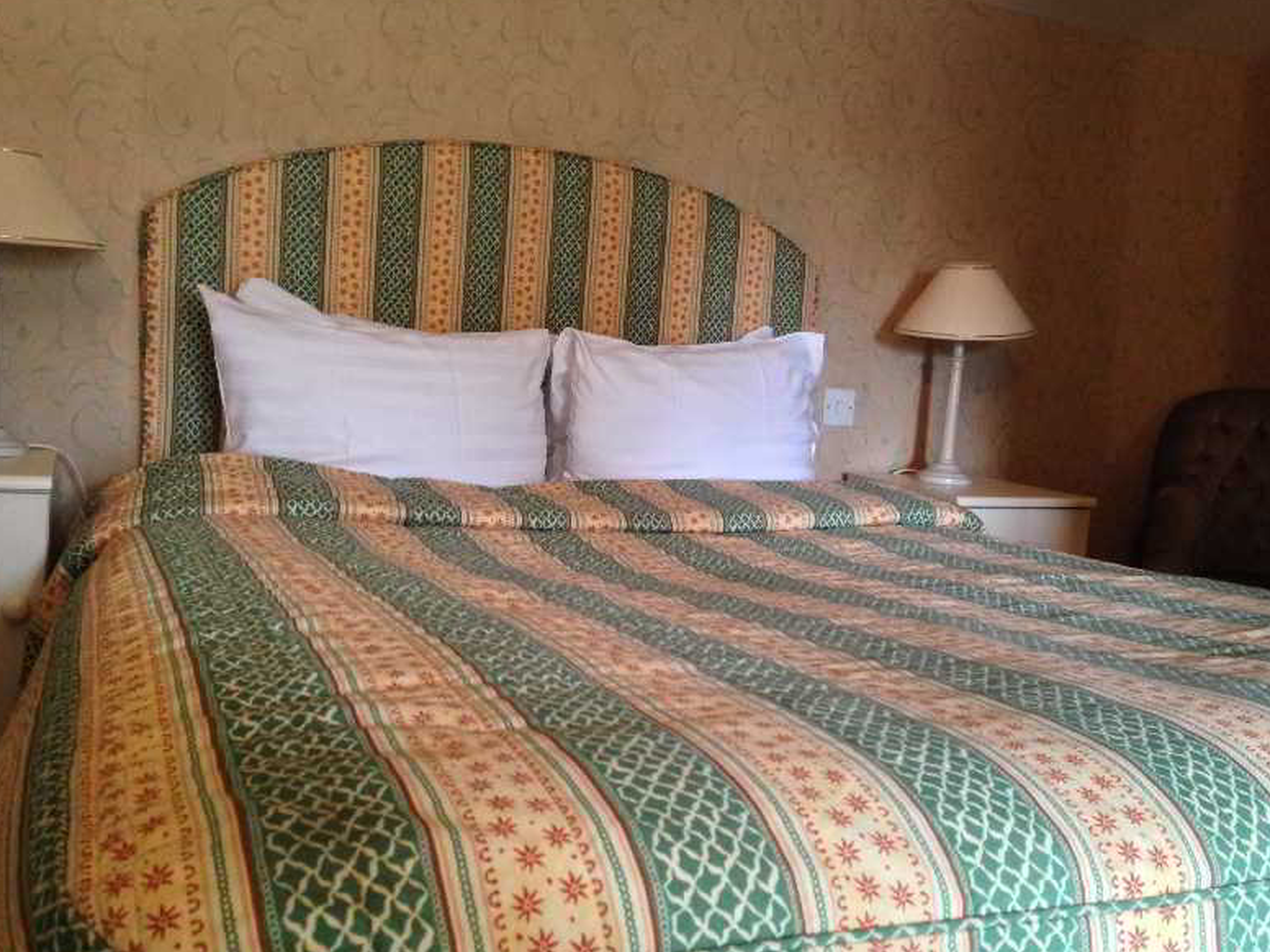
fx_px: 1247
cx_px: 645
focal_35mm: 34
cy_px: 481
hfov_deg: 54.0
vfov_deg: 41.8
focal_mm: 4.12
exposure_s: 1/20
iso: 400
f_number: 2.4
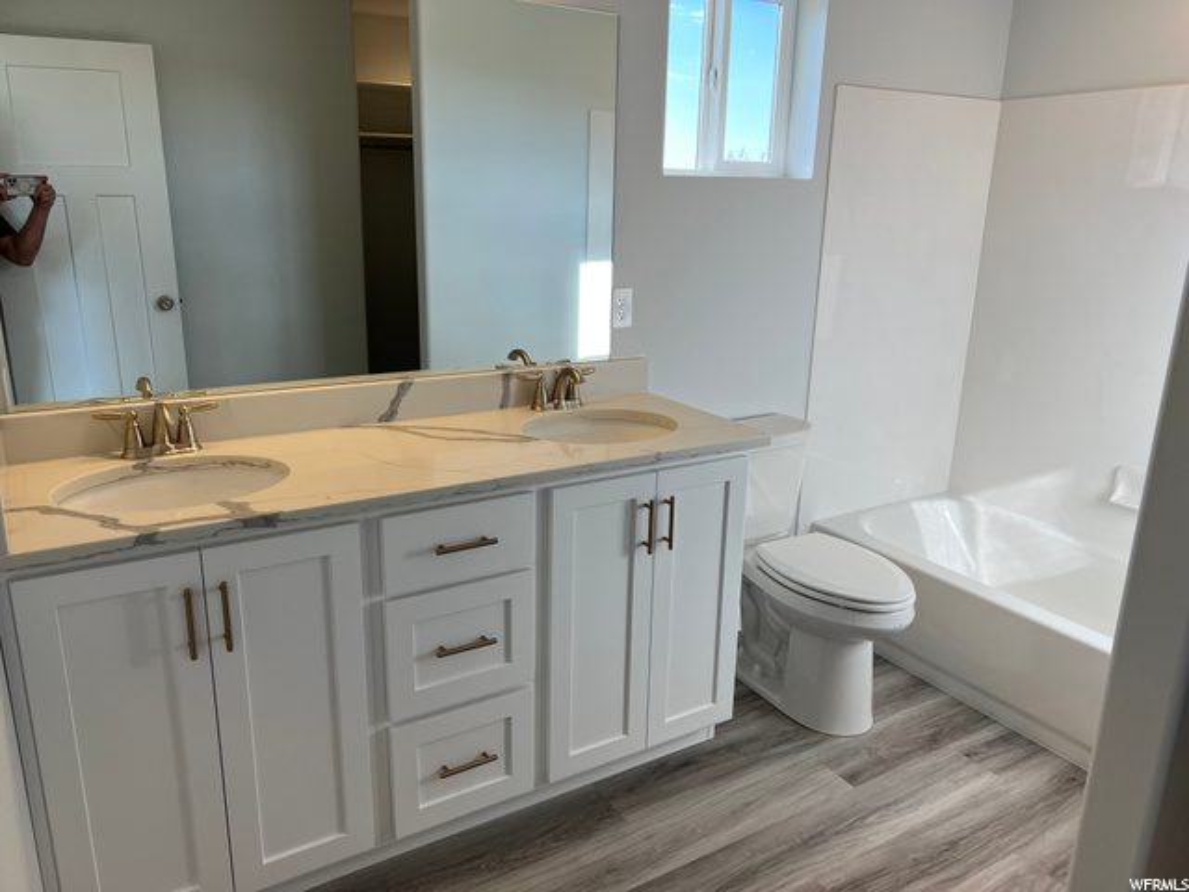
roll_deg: -0.6
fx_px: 893
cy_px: 446
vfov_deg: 53.1
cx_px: 594
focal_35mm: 26
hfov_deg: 67.3
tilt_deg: -15.7
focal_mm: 5.7
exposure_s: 1/521
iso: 50
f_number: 1.5
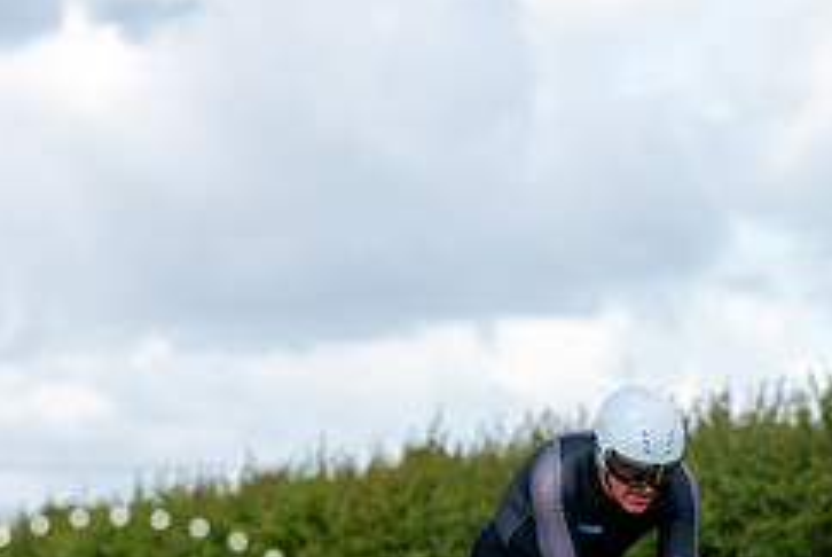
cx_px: 653
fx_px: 6595
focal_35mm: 285
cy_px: 655
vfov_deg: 4.8
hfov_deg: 7.2
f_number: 3.5
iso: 160
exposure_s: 1/1000
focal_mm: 119
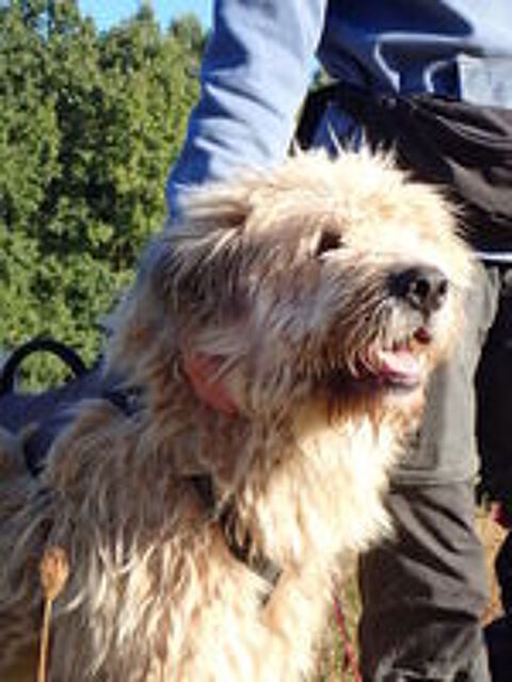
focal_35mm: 88
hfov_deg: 16.8
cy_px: 341
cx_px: 256
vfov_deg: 22.3
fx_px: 1735
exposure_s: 1/500
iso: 250
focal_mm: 15.66
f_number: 4.5
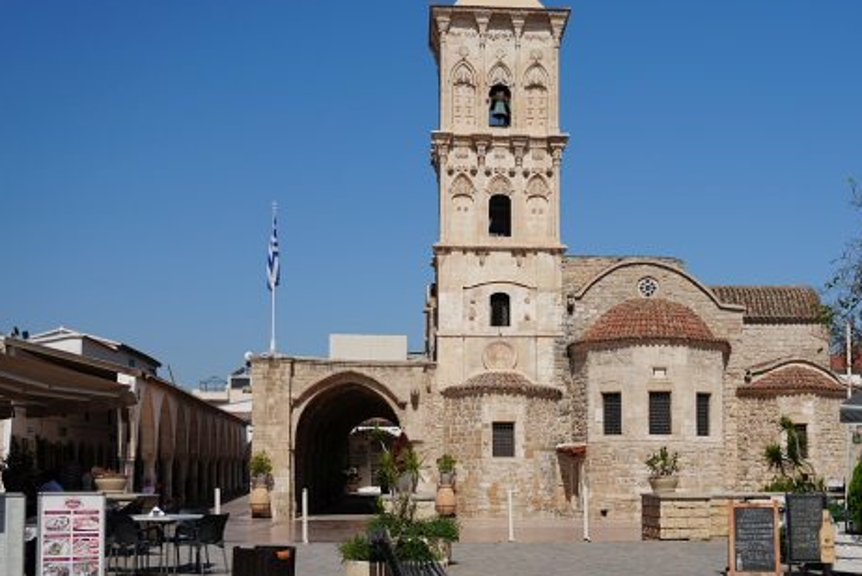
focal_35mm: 52
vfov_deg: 25.9
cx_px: 556
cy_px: 385
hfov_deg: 37.8
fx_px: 1246
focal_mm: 30
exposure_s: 1/1250
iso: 100
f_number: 4
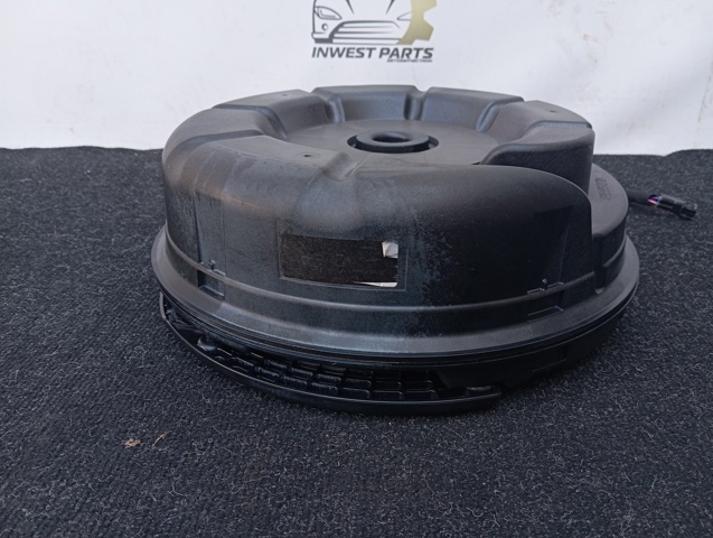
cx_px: 356
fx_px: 578
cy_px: 269
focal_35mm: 28
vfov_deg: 49.9
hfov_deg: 63.4
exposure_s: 1/50
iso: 58
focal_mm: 4.22
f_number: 1.8
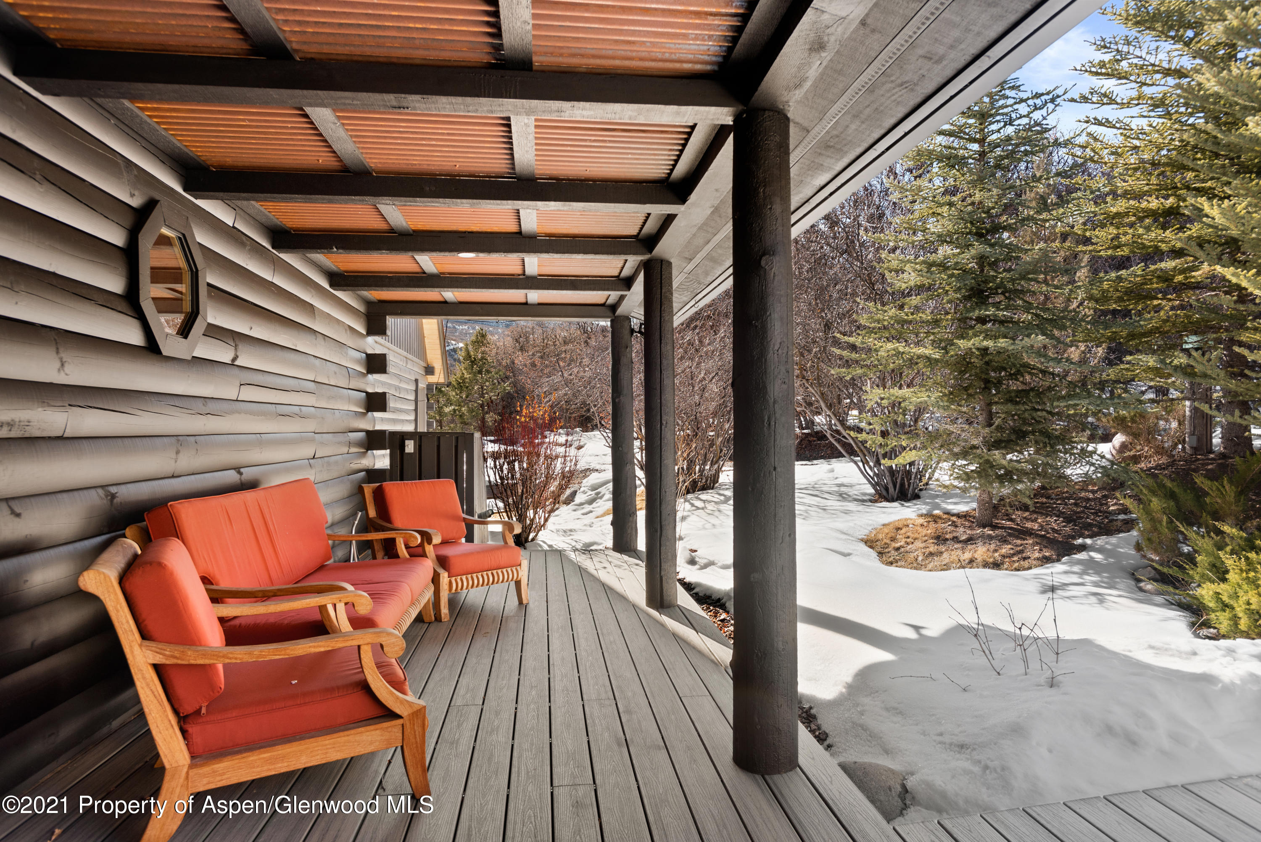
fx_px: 841
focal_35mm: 24
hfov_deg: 73.7
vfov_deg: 53.2
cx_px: 630
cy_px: 421
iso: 500
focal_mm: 24
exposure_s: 1/80
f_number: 7.1
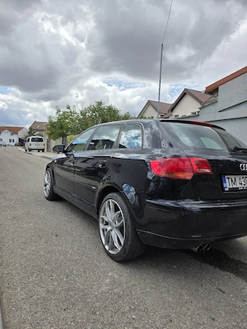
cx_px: 124
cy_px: 164
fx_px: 219
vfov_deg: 73.9
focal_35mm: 23
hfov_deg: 58.9
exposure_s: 1/10000
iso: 80
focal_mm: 6.3
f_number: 1.7
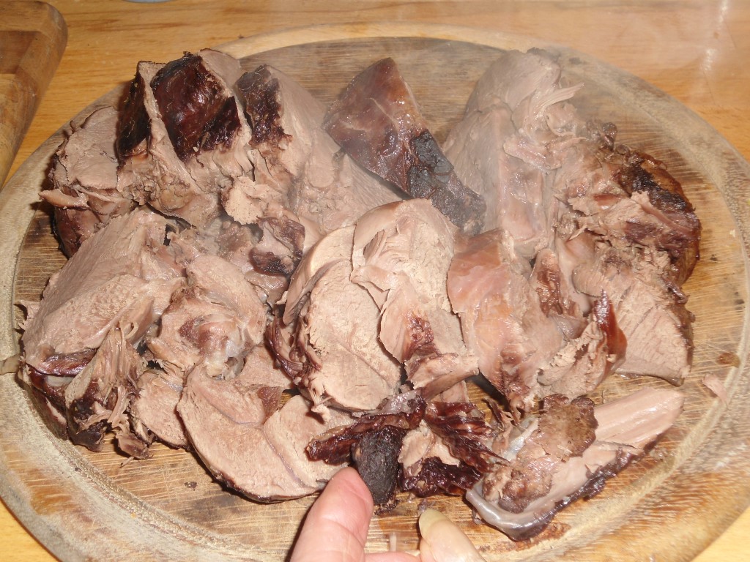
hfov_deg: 42.9
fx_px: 953
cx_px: 375
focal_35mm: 44
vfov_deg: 32.9
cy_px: 281
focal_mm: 7.9
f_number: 3.5
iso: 80
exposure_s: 1/50
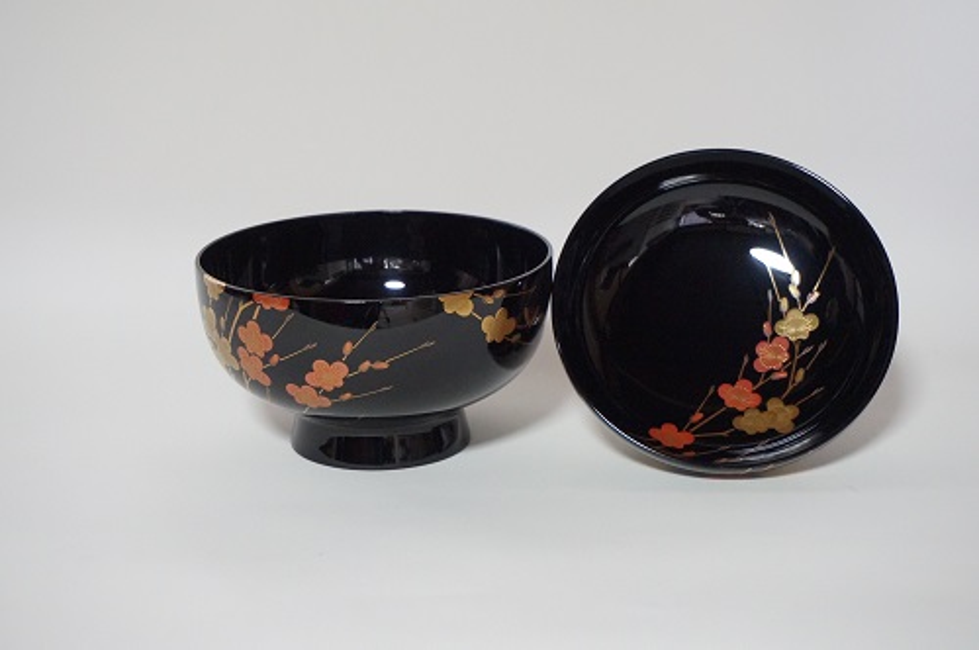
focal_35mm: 74
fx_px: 1996
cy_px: 325
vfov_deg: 18.5
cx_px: 490
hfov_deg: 27.6
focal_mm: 49
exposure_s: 1/40
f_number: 5.6
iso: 3200
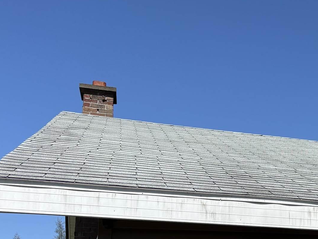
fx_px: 689
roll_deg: +1.5
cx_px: 433
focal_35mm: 75
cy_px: 241
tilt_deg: +8.1
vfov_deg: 19.1
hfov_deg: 22.7
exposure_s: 1/4608
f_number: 1.6
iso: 50
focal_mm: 5.96
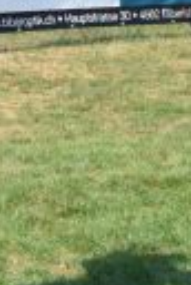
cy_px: -118
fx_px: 2485
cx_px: -88
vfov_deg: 6.5
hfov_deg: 4.4
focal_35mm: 314
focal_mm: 56
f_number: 9
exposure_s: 1/320
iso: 200
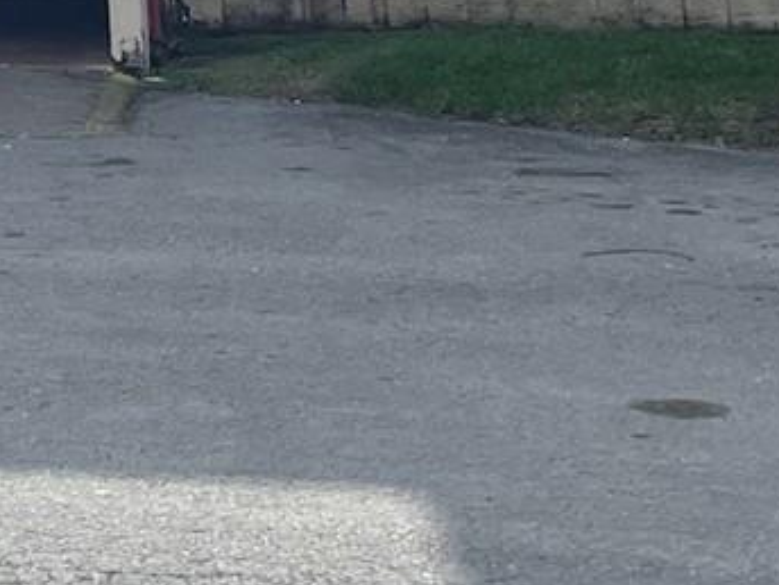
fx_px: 2723
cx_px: -385
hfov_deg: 15.1
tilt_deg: +9.0
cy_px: -576
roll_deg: +0.3
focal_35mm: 121
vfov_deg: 11.1
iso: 32
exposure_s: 1/5291
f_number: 1.6
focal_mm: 4.2
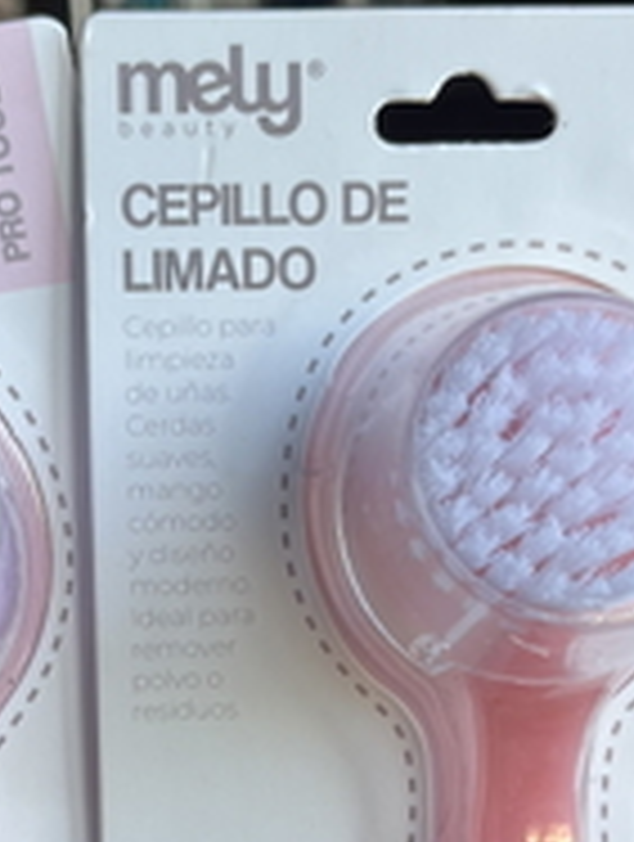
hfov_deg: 19.8
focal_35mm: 74
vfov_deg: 25.8
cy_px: 673
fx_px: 1801
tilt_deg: -12.9
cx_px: 153
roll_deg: +4.6
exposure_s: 1/122
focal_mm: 5.1
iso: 40
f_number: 1.6
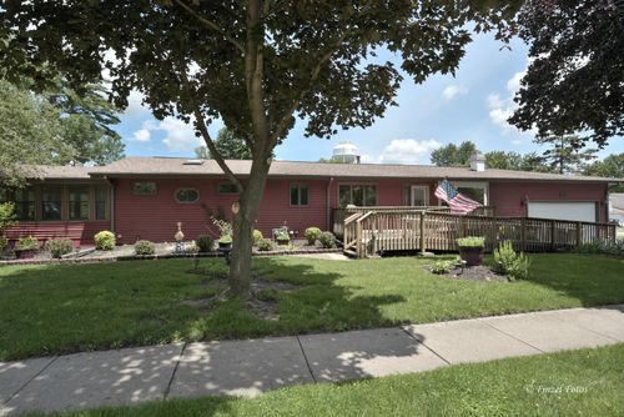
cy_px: 208
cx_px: 312
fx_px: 312
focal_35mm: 18
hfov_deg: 90.0
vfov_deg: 67.5
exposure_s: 1/320
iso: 250
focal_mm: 18
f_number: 11
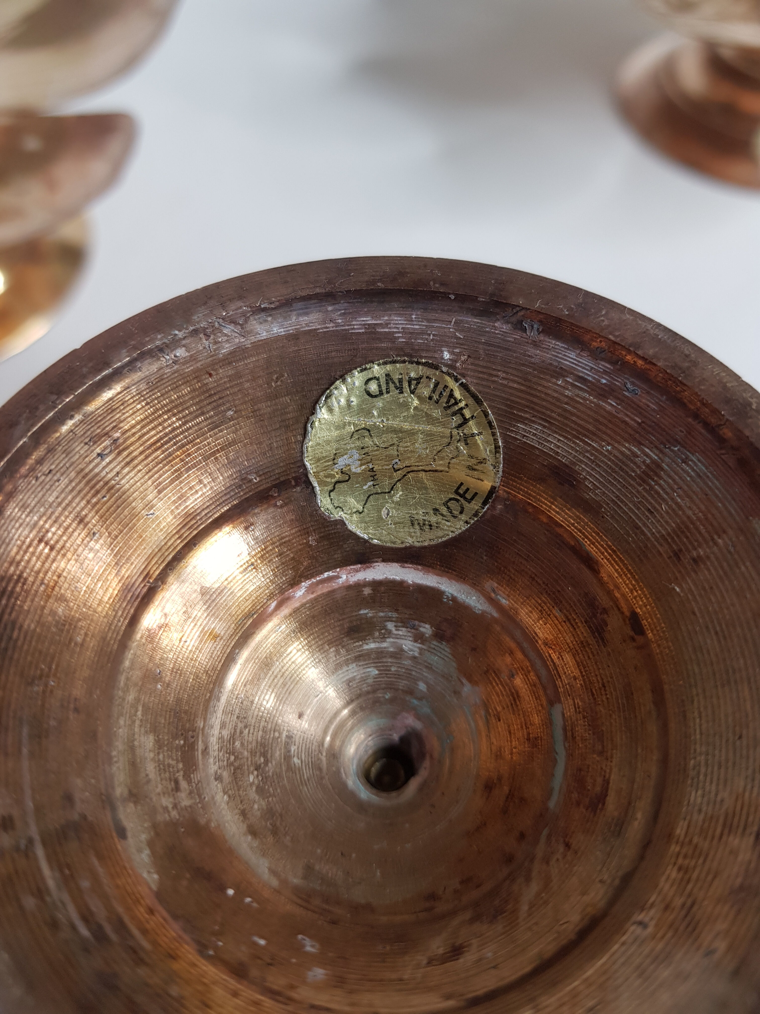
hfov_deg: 53.1
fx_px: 761
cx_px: 380
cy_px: 507
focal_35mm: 26
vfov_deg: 67.3
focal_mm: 4.2
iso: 64
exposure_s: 1/50
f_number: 1.7
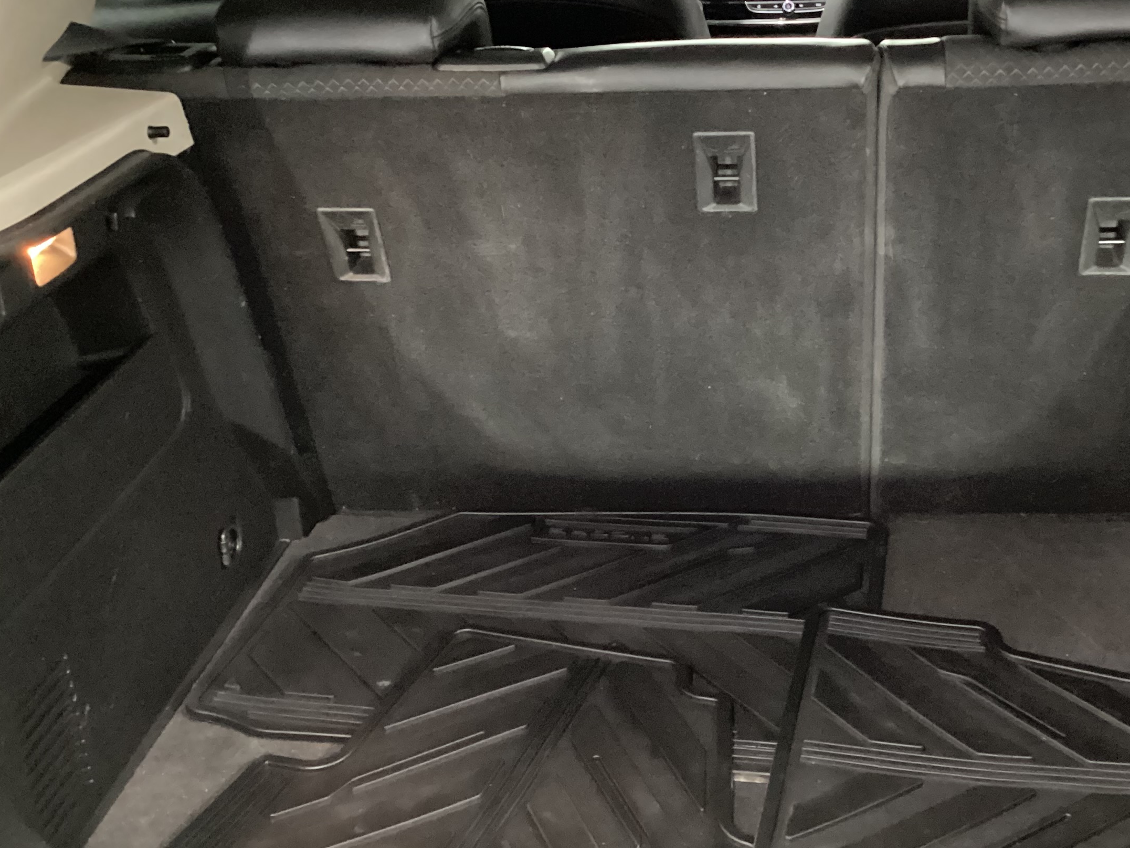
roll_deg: +1.4
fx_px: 1534
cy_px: 383
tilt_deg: -25.6
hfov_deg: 40.2
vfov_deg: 30.9
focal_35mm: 47
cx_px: 702
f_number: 2.4
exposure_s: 1/15
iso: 800
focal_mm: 3.3
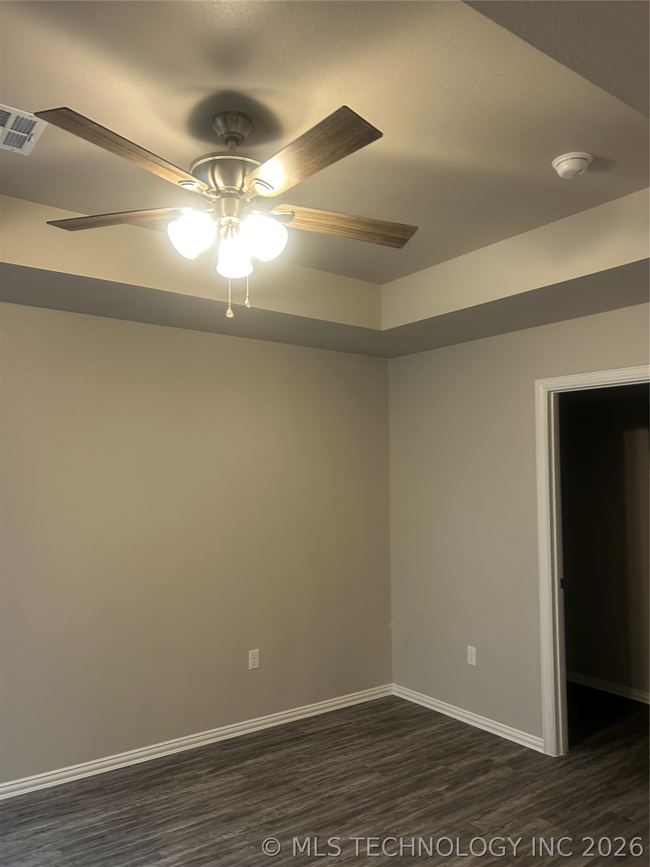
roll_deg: -1.3
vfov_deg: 67.3
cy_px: 434
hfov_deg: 53.1
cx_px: 325
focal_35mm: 26
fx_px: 651
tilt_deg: +6.8
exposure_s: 1/60
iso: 160
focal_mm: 5.7
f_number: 1.5
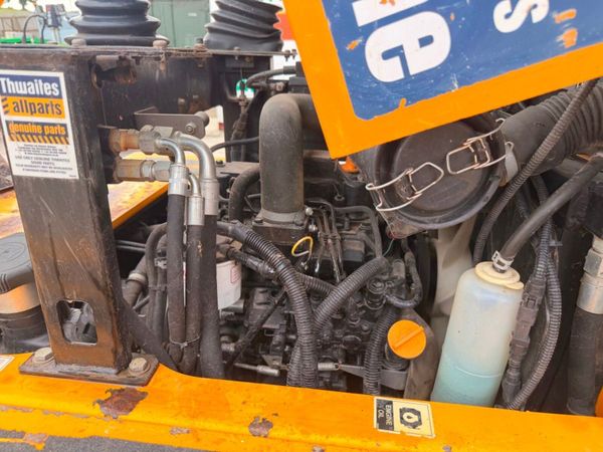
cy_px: 226
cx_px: 302
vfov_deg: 56.8
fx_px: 418
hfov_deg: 71.6
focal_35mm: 24
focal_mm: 6.76
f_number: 1.78
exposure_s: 1/501
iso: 100
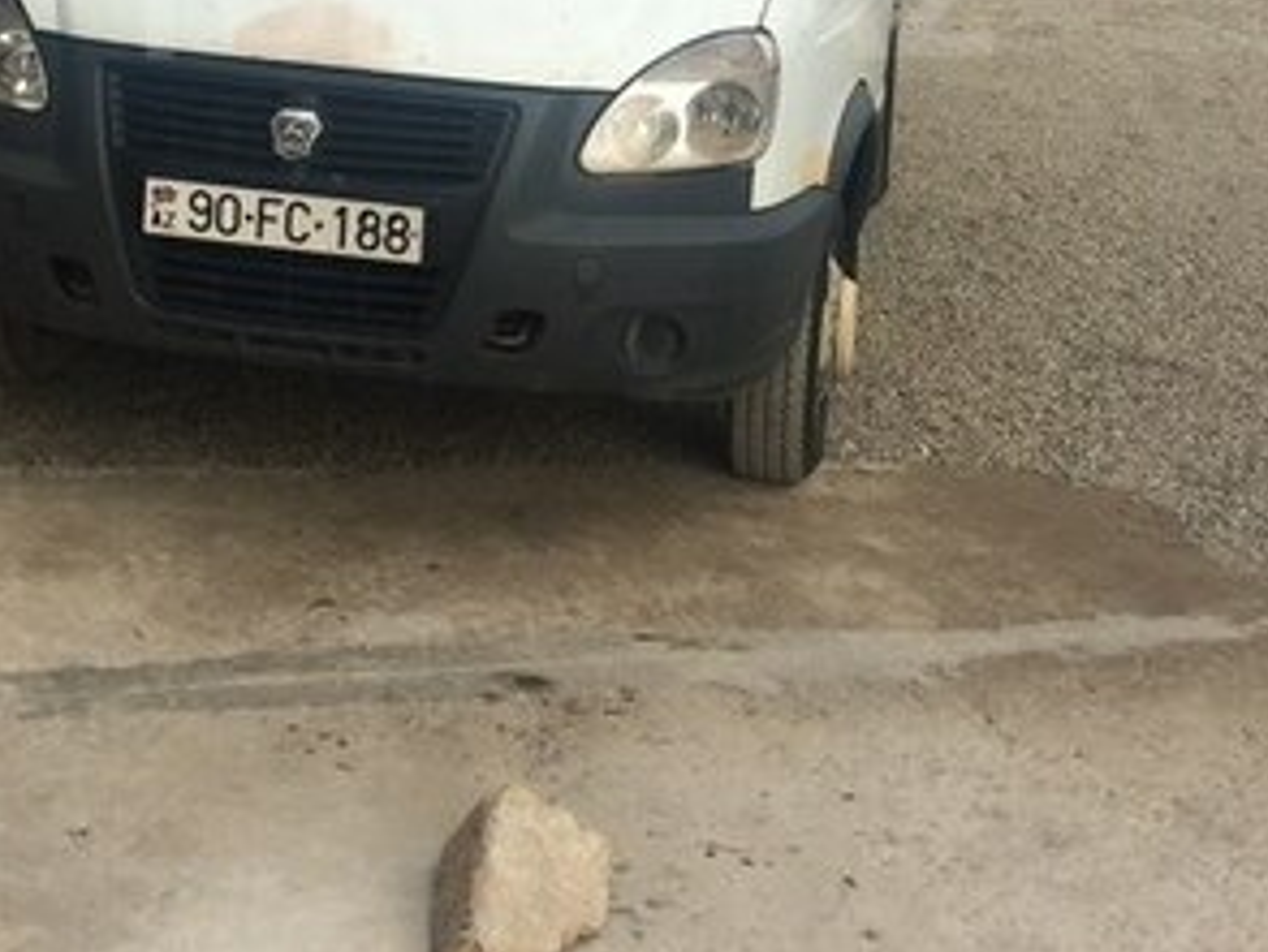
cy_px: -6
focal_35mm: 65
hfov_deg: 29.8
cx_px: 552
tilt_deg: -5.2
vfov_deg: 21.8
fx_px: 2383
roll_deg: -2.3
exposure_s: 1/1642
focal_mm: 4.15
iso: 32
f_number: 2.2
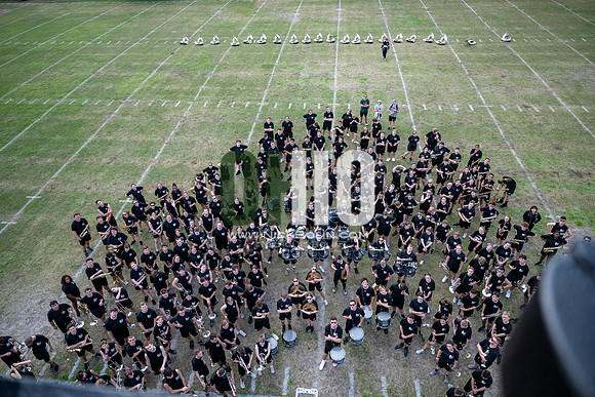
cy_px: 198
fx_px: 397
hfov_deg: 73.7
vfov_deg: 53.2
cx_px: 298
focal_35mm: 24
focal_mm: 24
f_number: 2.8
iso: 250
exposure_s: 1/1250
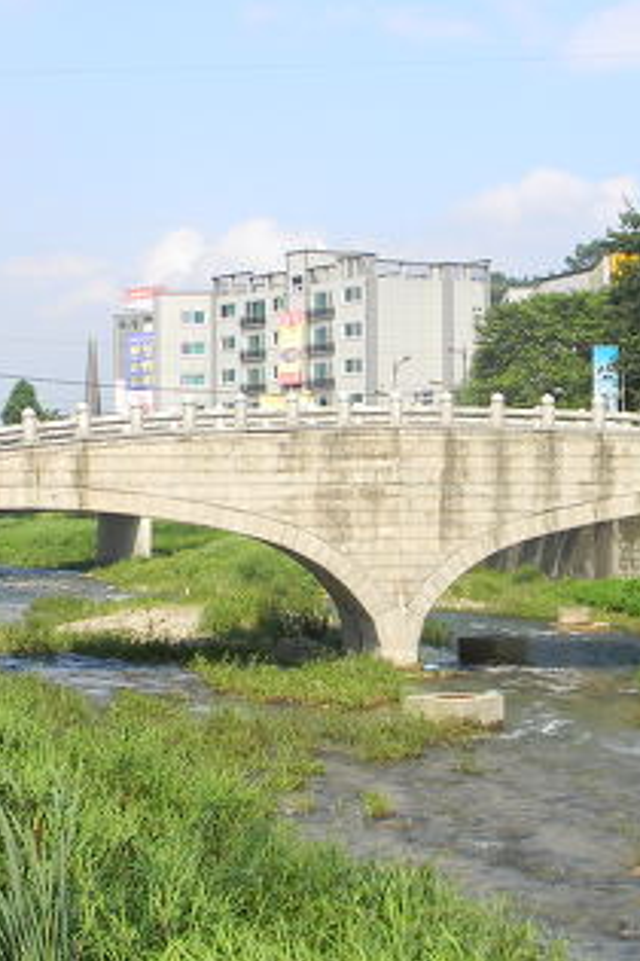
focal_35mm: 76
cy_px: 427
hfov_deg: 17.9
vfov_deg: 26.6
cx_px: 375
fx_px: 2027
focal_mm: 6.4
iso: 80
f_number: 3.7
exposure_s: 1/576
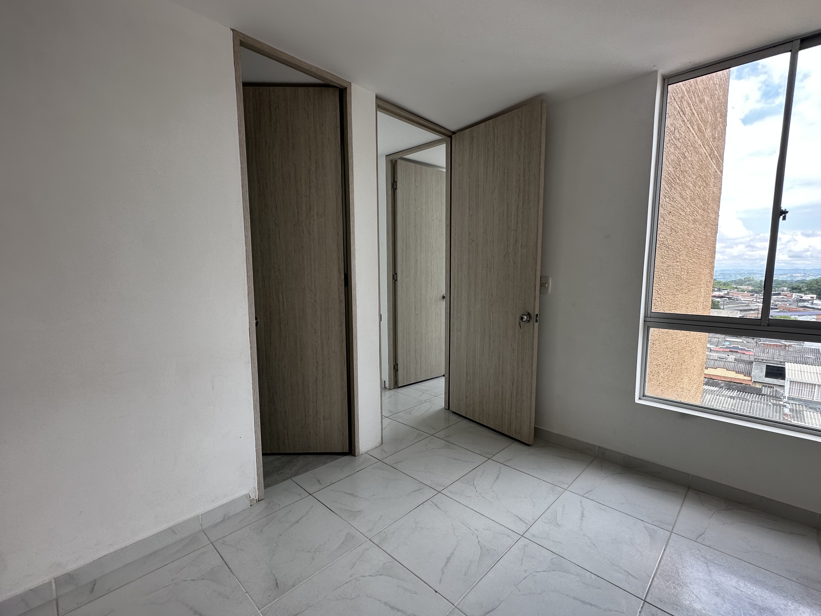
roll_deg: -0.9
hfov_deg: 94.5
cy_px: 315
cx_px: 420
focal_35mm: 16
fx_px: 379
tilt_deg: -5.3
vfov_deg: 78.1
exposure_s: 1/161
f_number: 2.2
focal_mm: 2.22
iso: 40
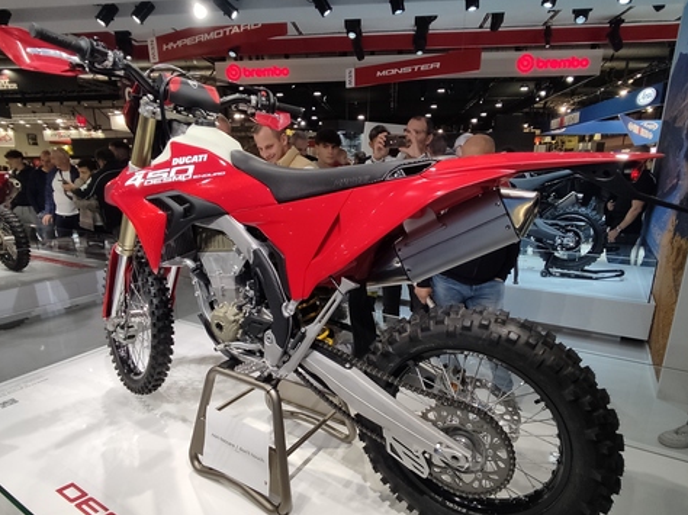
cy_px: 293
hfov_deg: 84.7
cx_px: 356
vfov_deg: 68.3
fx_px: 377
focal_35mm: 19
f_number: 2.2
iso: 77
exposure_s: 1/100
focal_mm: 1.6
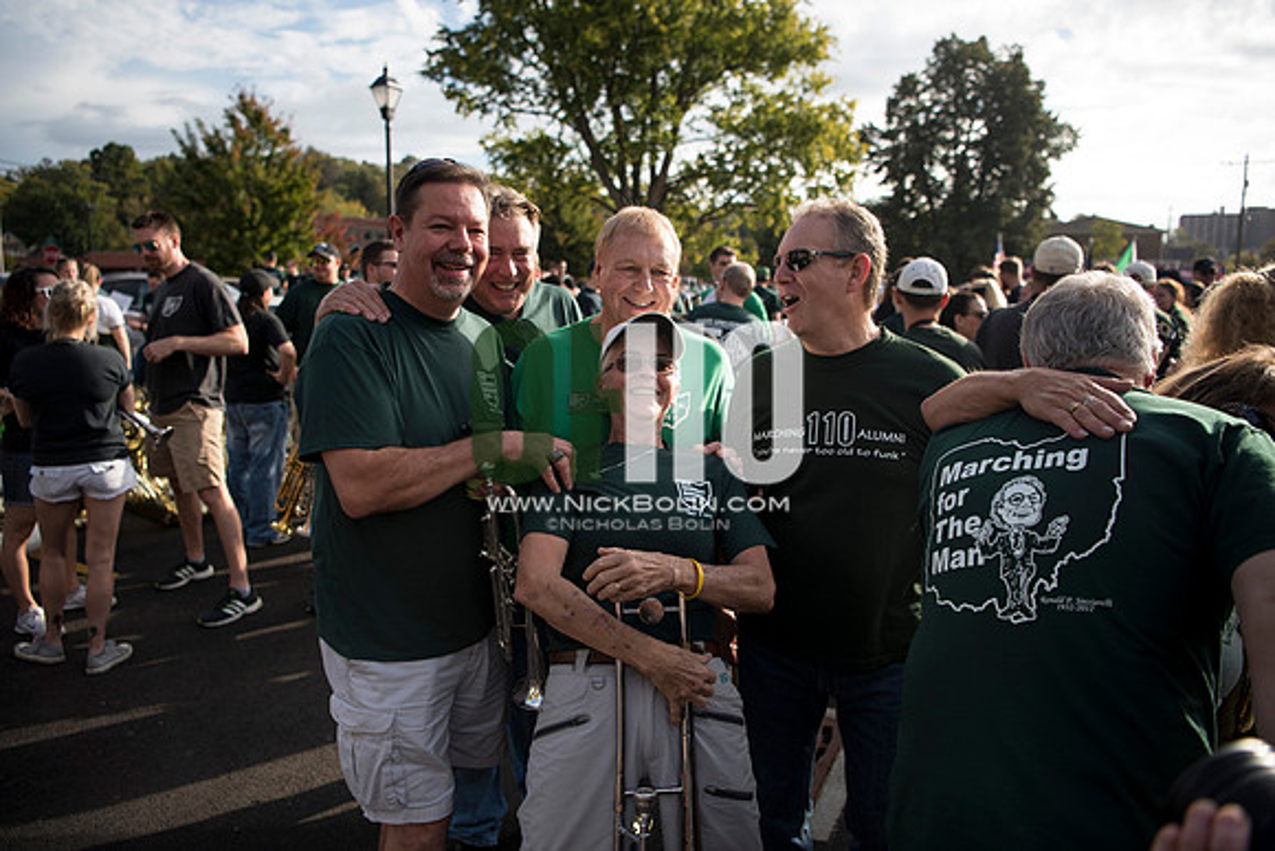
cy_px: 426
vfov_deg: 53.2
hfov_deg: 73.7
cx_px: 638
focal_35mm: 24
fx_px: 850
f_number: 2.8
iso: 250
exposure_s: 1/2000
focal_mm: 24
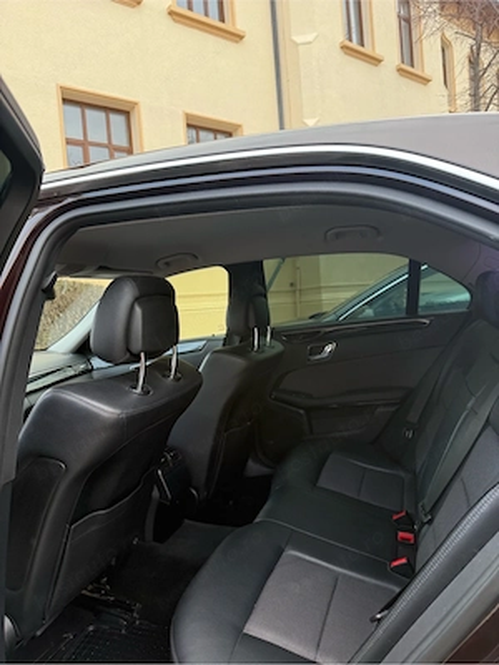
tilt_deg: -0.9
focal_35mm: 24
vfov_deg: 71.6
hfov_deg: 56.8
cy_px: 332
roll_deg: +4.1
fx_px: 461
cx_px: 250
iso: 100
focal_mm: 6.76
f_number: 1.78
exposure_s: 1/262
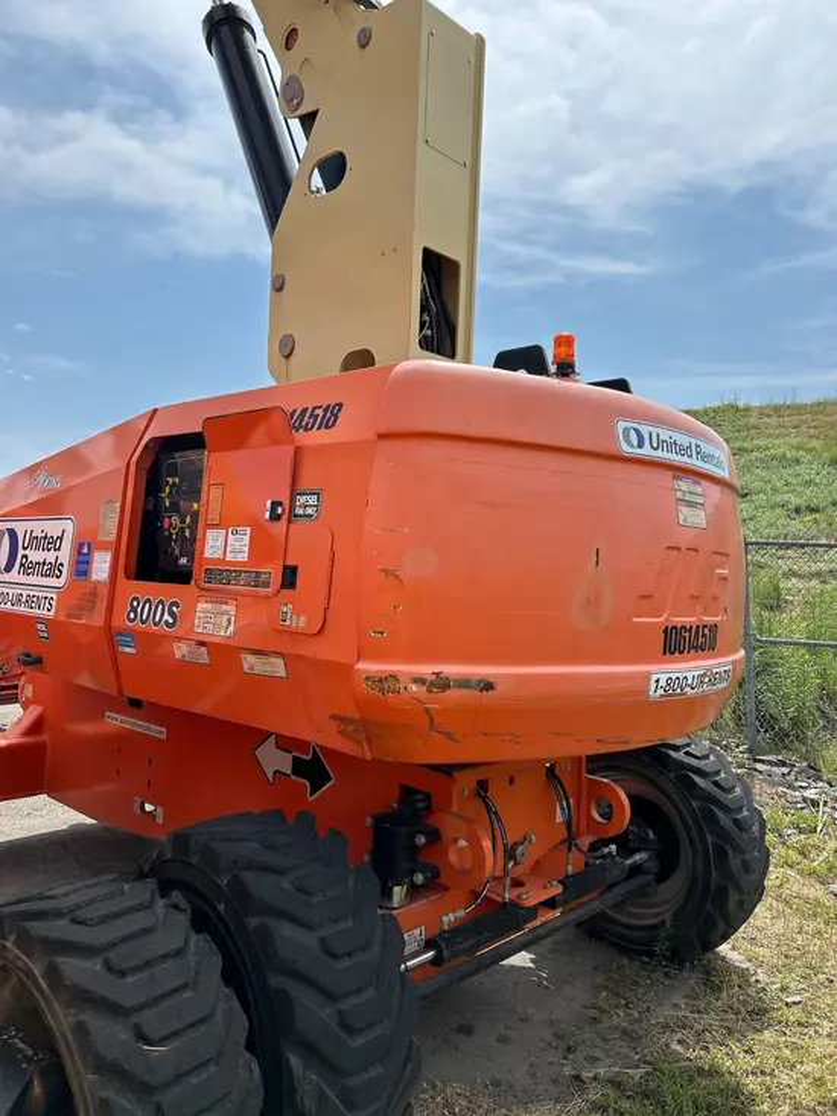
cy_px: 558
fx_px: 838
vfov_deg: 67.3
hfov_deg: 53.1
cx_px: 418
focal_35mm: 26
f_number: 1.5
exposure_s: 1/4115
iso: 50
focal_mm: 5.7
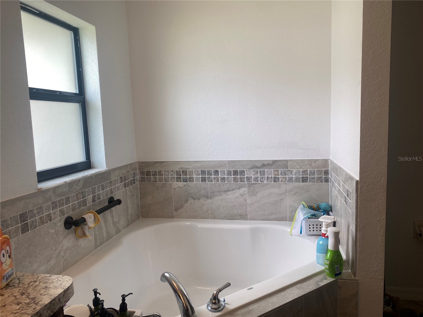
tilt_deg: -8.7
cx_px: 212
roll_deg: +2.3
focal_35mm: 26
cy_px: 158
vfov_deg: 53.1
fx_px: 318
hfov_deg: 67.3
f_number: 1.8
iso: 40
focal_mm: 4.25
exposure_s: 1/120
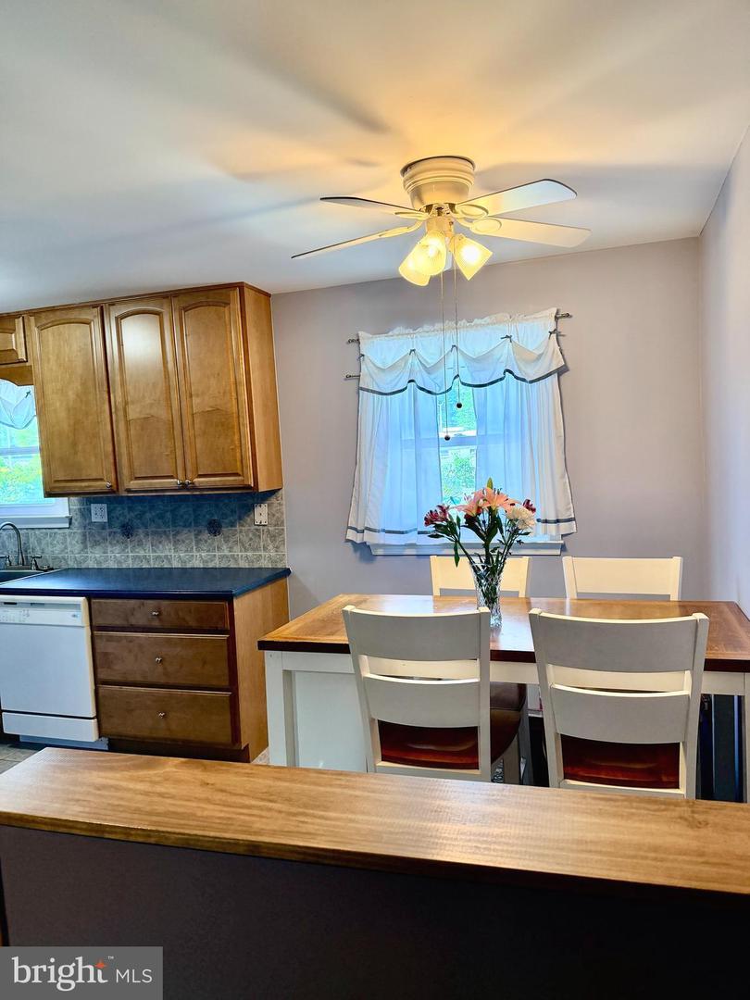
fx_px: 693
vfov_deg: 71.6
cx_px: 375
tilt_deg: -3.5
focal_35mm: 24
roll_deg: +3.0
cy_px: 500
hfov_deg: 56.8
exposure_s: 1/120
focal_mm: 6.76
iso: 250
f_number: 1.78
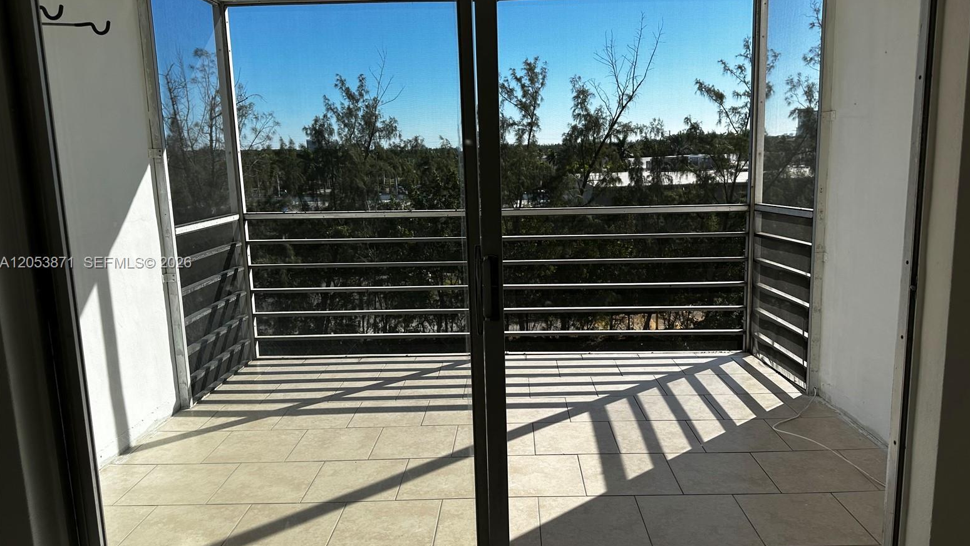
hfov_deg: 69.8
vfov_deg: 42.9
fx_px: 695
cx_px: 498
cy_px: 264
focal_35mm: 27
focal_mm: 6.86
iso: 80
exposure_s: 1/3597
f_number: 1.78
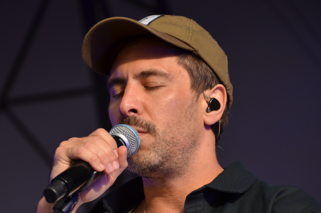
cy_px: 117
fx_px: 3682
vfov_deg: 3.3
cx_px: 144
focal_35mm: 414
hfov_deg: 5.0
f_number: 6.3
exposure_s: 1/640
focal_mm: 185
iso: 320
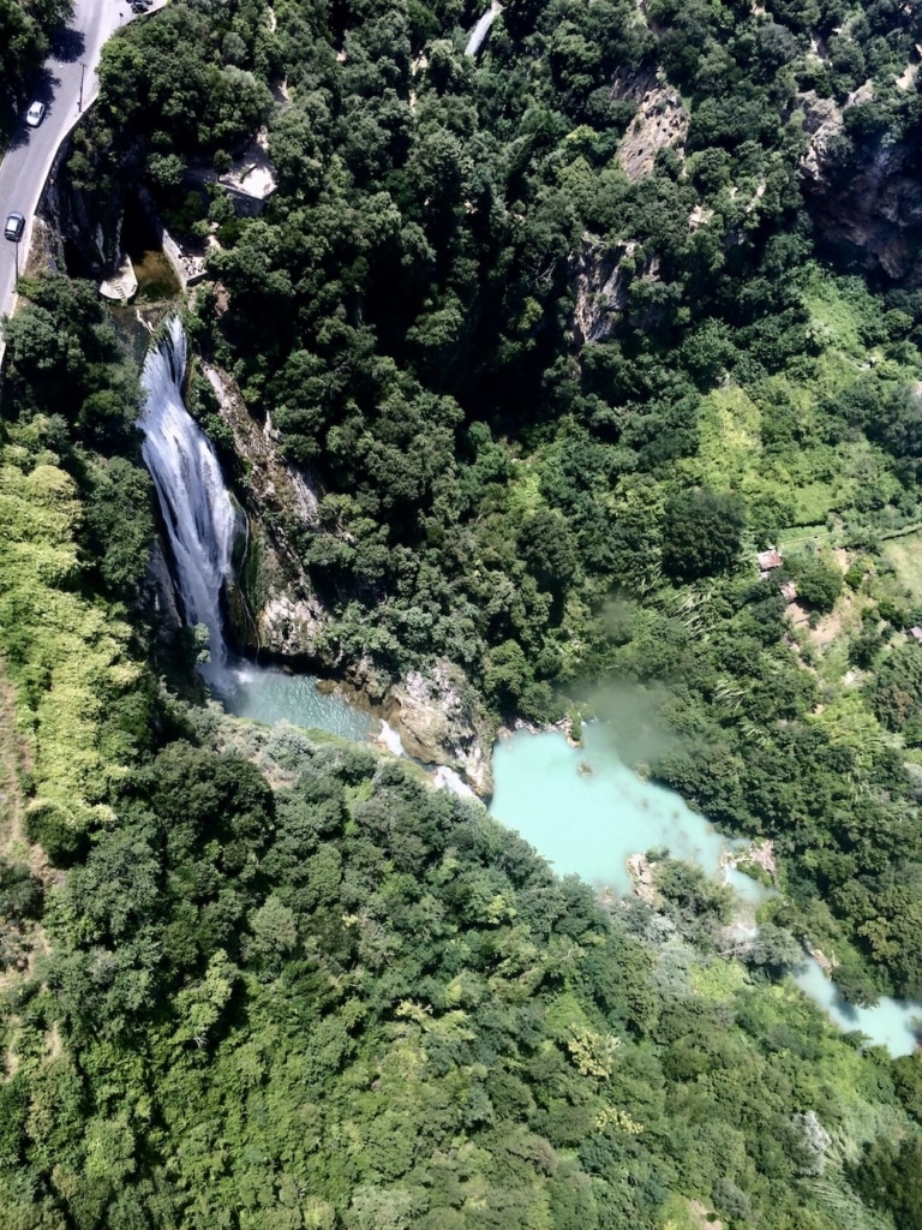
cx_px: 461
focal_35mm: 30
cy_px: 615
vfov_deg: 60.0
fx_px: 1065
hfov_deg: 46.8
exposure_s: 1/746
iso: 32
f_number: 2.2
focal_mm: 4.12
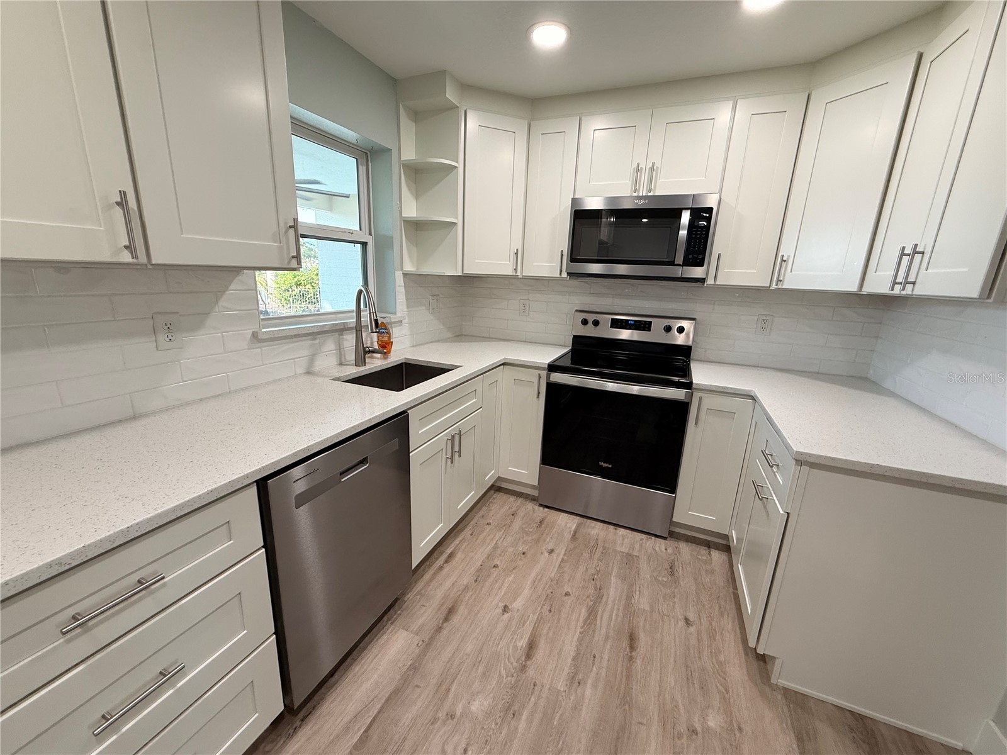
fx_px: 407
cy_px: 378
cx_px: 504
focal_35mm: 14
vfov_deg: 85.7
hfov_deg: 102.1
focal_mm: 2.22
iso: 160
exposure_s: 1/120
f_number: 2.2
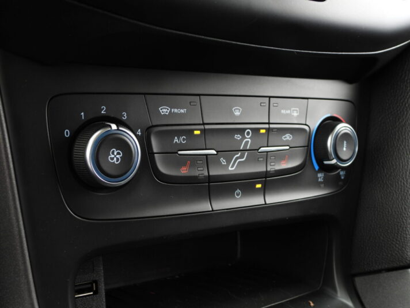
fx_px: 557
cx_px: 205
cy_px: 154
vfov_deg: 30.9
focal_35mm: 47
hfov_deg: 40.4
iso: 100
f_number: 3.2
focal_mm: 8.5
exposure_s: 1/30
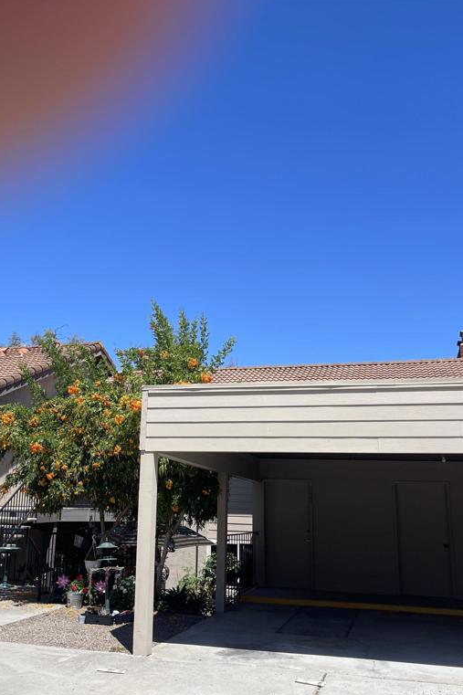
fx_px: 675
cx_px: 187
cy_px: 347
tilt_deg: +12.3
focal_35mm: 35
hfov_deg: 37.7
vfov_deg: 54.4
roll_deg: -1.3
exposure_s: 1/3344
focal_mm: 5.1
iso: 32
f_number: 1.6
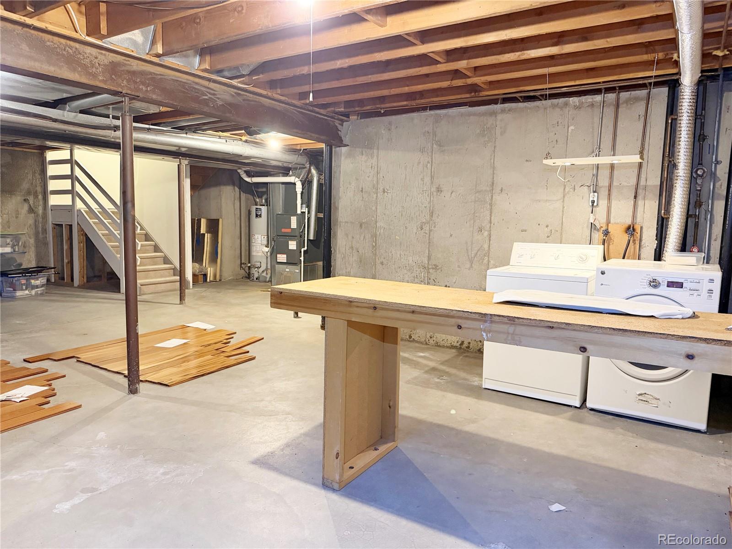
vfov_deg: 56.8
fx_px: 508
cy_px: 274
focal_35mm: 24
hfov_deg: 71.6
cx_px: 366
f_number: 1.8
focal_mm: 6.8
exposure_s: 1/40
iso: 640
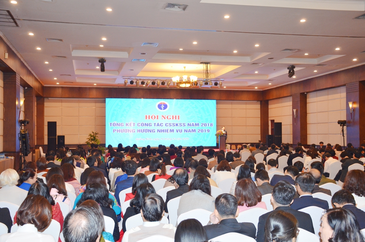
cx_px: 182
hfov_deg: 48.0
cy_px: 121
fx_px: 410
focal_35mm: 40
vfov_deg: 32.9
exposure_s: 1/60
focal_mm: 27
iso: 800
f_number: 4
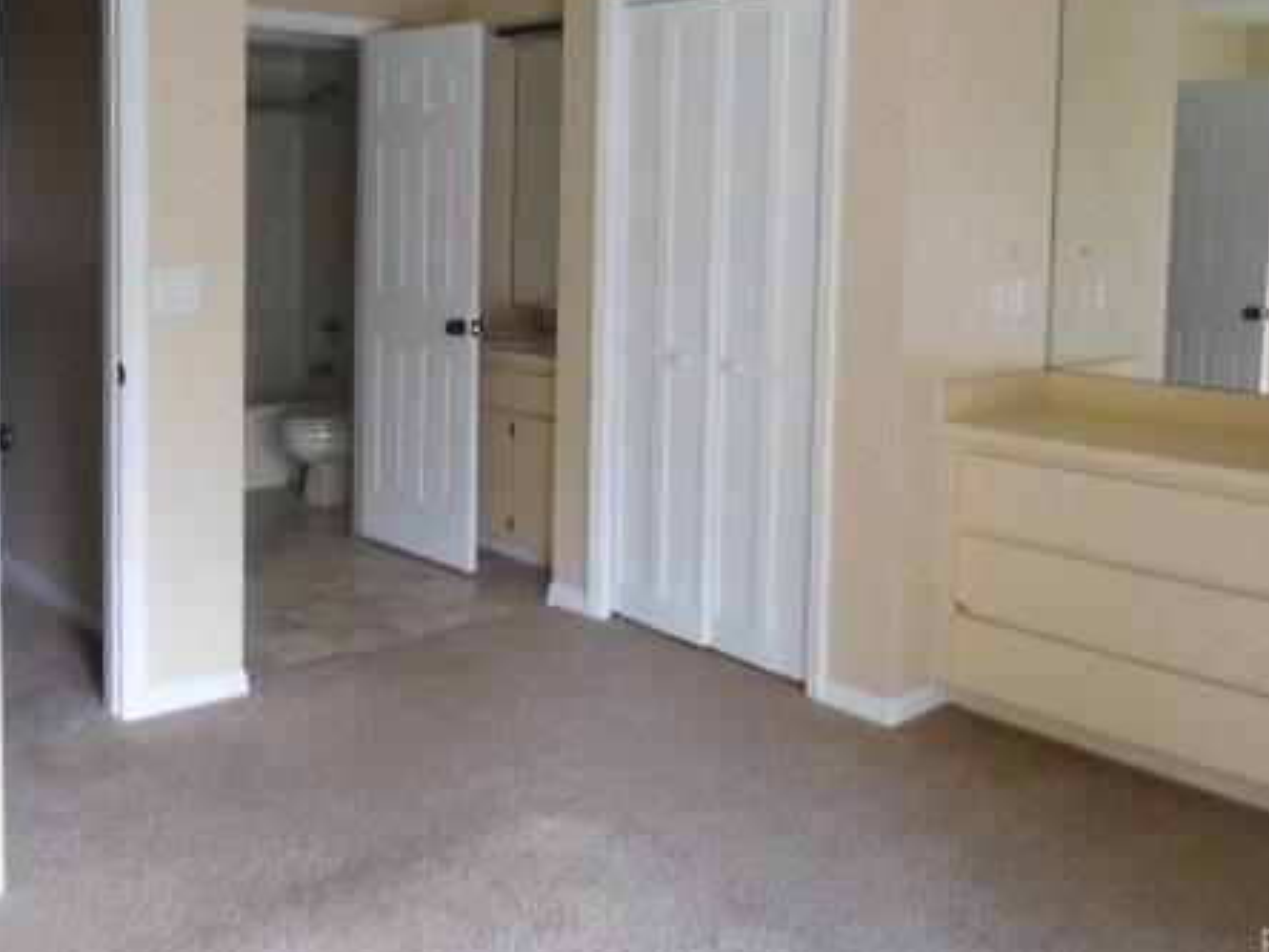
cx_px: 583
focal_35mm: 36
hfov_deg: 51.3
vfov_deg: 39.0
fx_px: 1320
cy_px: 286
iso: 400
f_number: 3.4
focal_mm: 4.5
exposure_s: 1/13
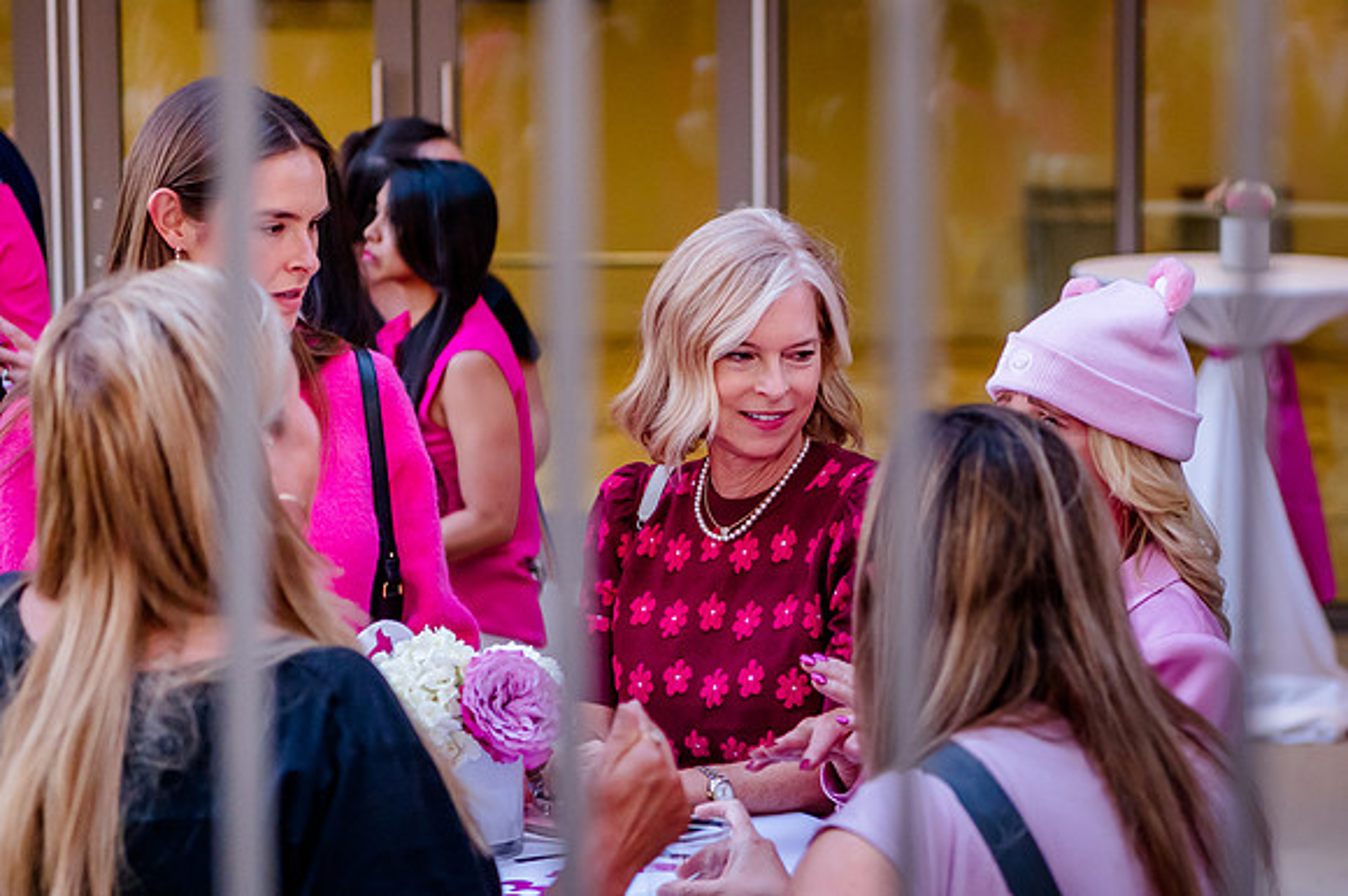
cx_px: 1055
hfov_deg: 18.0
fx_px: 4219
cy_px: 463
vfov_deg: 12.1
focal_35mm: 113
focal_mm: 70
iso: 1600
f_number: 2.8
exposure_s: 1/500
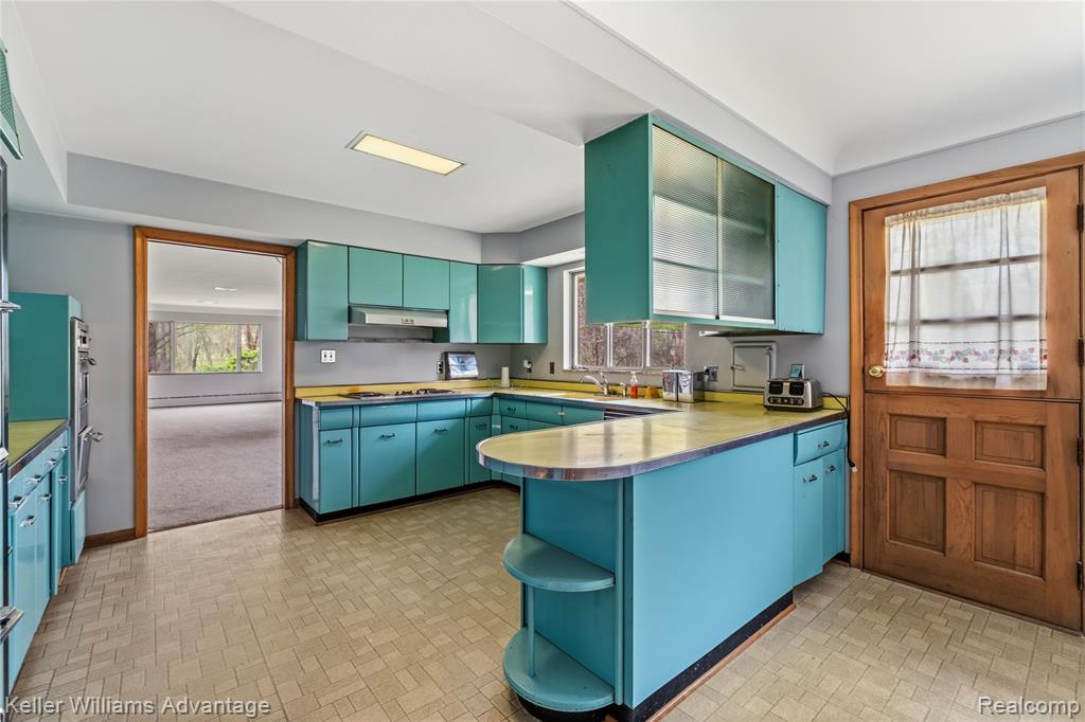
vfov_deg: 73.7
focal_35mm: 16
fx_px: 482
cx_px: 542
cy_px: 361
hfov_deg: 96.8
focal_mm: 10.4
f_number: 7.1
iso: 500
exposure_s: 1/30
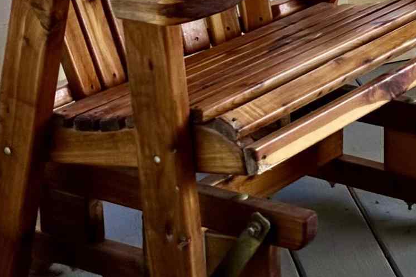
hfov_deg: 15.5
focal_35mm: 103
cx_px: 854
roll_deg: -2.3
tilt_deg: -7.5
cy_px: -231
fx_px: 1190
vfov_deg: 12.1
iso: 80
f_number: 1.78
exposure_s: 1/594
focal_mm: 6.86
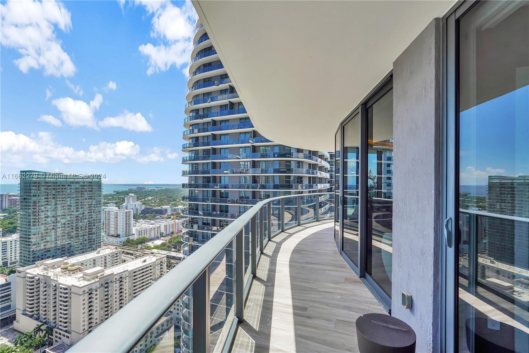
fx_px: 235
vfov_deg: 73.7
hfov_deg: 96.7
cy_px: 176
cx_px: 264
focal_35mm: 16
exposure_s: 1/250
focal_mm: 16
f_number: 8
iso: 200
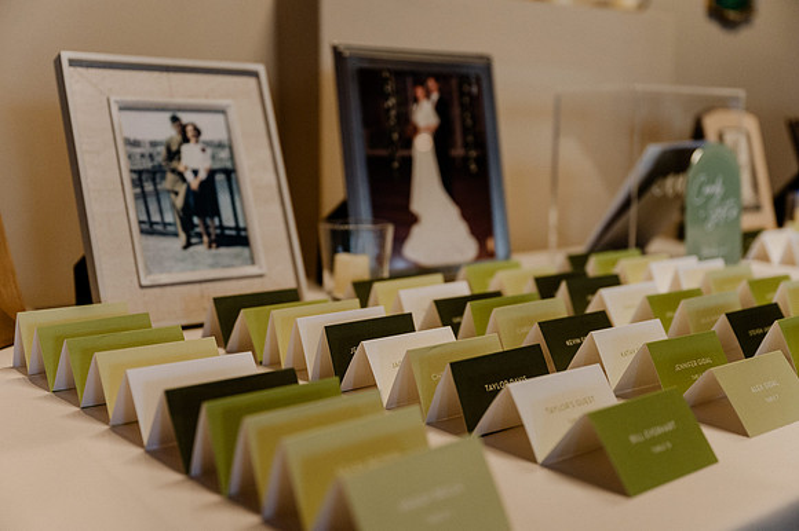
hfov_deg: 47.8
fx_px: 902
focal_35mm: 41
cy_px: 266
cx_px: 400
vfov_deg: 32.8
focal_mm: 40
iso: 1600
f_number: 2.8
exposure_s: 1/400
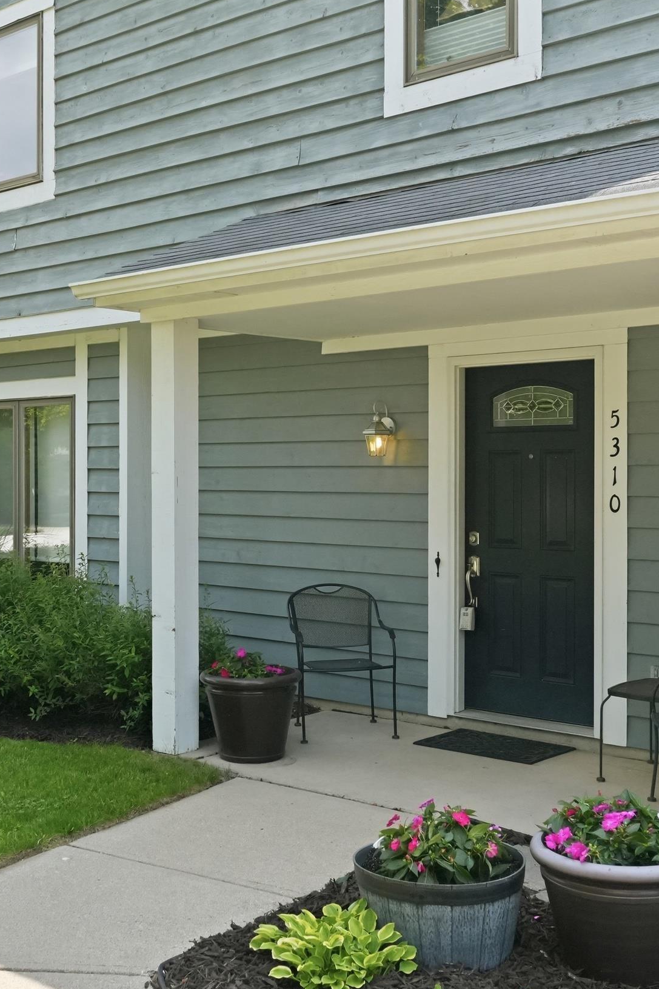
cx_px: 244
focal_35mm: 46
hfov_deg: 29.1
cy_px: 499
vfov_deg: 42.7
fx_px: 1263
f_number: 7.1
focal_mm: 20
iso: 1600
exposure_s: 1/1250
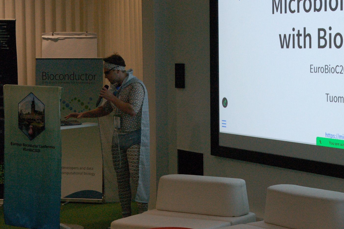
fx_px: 1021
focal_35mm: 107
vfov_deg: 12.8
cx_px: 222
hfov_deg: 19.1
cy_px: 79
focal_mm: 50
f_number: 6.3
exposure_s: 1/125
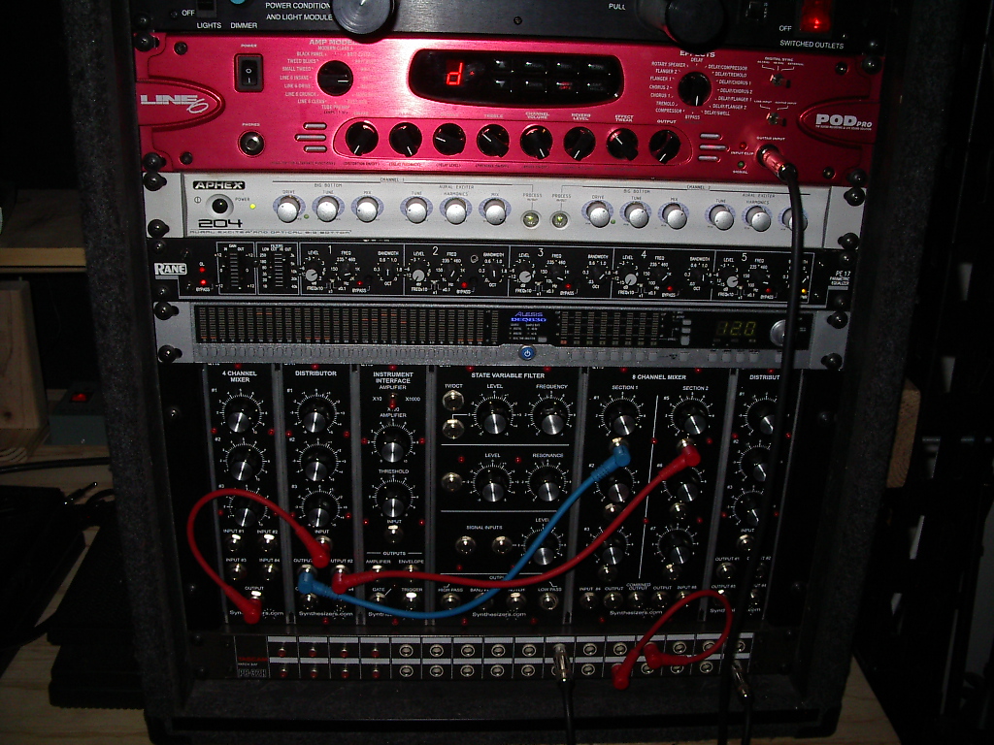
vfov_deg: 37.7
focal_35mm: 38
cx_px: 497
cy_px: 372
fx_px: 1091
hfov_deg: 49.0
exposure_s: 1/60
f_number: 4.8
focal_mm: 5.8
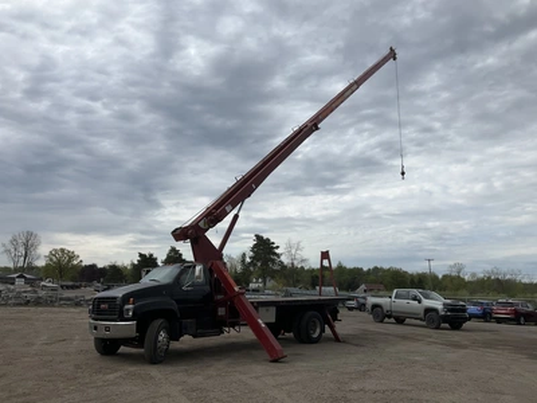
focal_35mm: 29
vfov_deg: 48.2
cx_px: 268
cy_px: 202
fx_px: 450
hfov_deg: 61.7
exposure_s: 1/2427
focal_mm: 3
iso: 25
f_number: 1.8
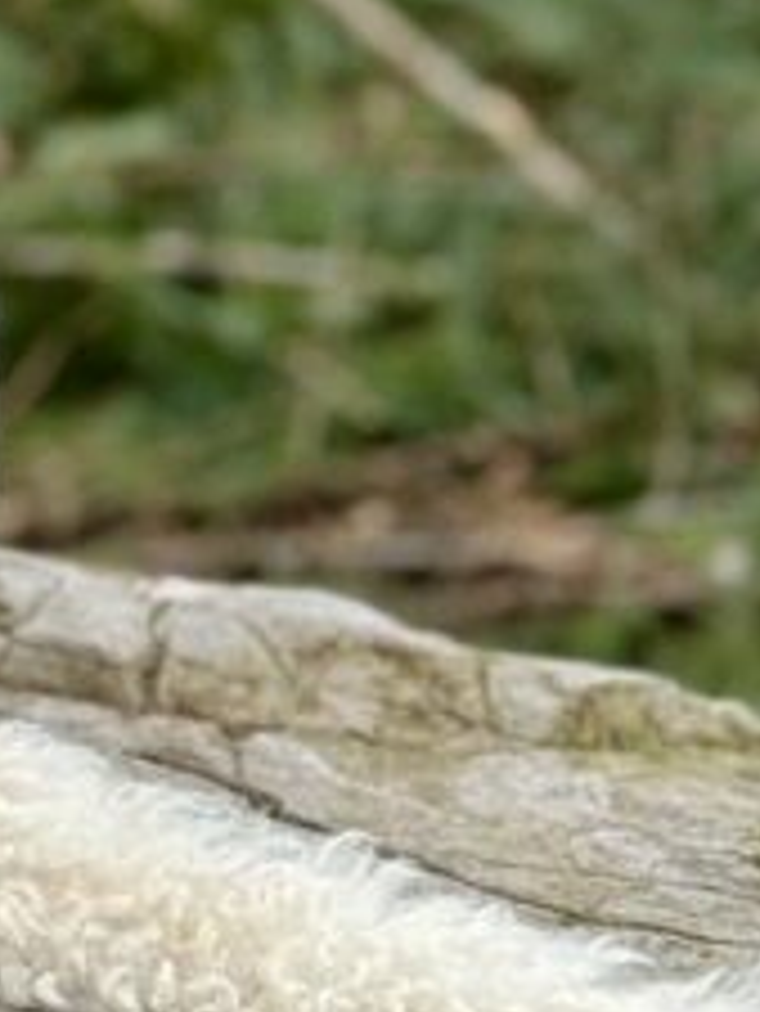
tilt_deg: -6.7
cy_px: -544
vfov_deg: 8.8
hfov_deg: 6.6
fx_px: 6376
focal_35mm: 218
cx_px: -670
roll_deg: +0.8
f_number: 1.78
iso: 64
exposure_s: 1/430
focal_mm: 6.76
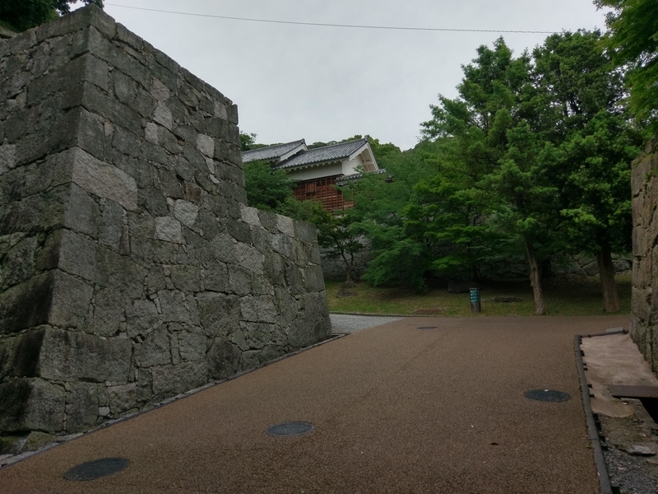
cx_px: 329
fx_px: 494
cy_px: 247
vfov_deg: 53.1
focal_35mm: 26
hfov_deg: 67.3
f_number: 1.8
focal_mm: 4.58
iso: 100
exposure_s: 1/2000
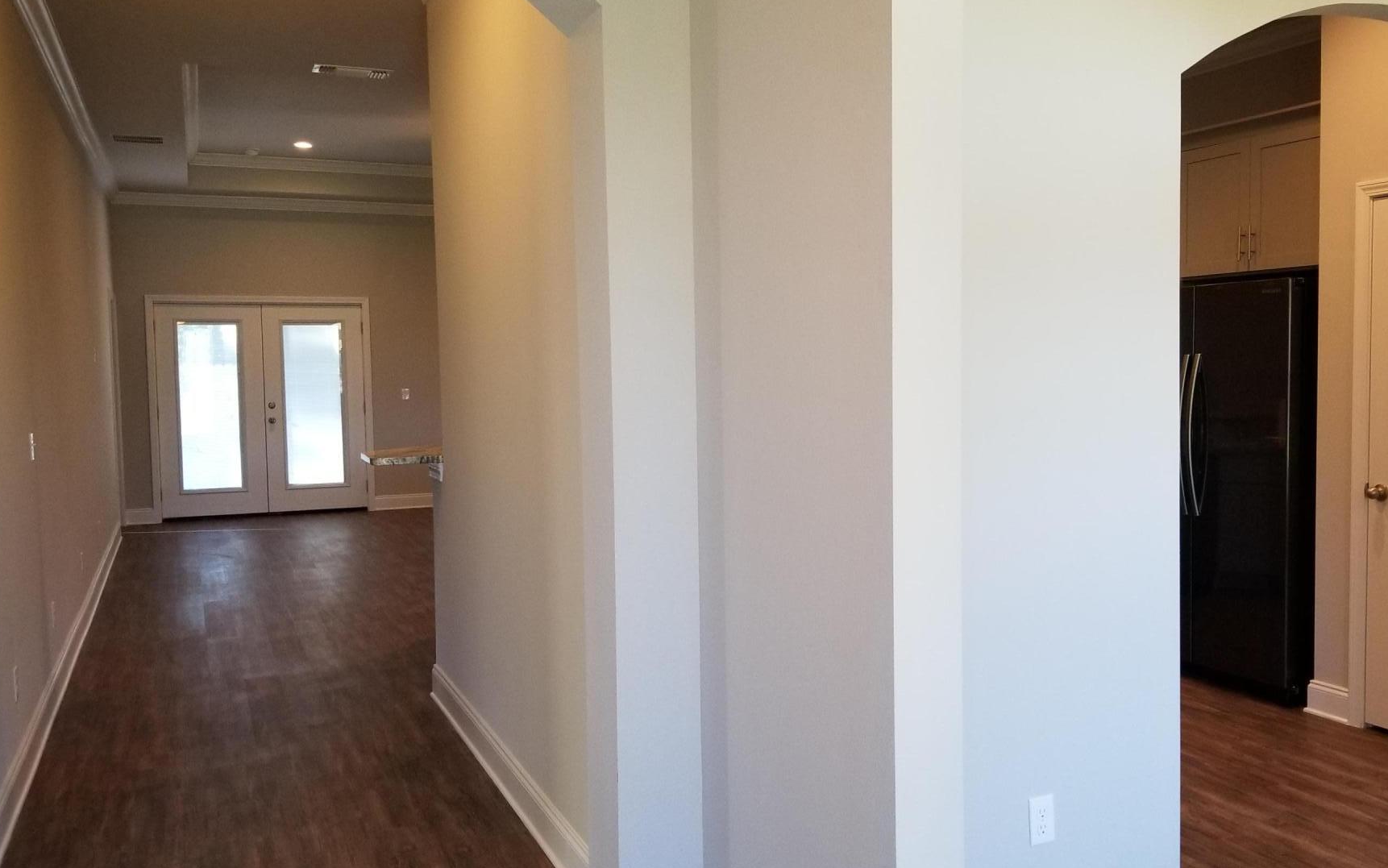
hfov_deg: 59.5
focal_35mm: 32
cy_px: 430
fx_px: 1211
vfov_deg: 39.4
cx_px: 770
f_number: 1.7
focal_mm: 4.3
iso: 160
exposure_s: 1/60
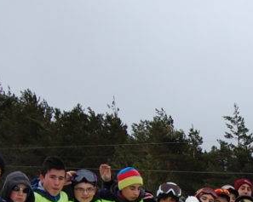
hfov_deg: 18.9
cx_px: 289
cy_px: 274
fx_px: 726
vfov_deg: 15.0
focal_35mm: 97
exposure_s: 1/250
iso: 200
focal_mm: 20
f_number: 8
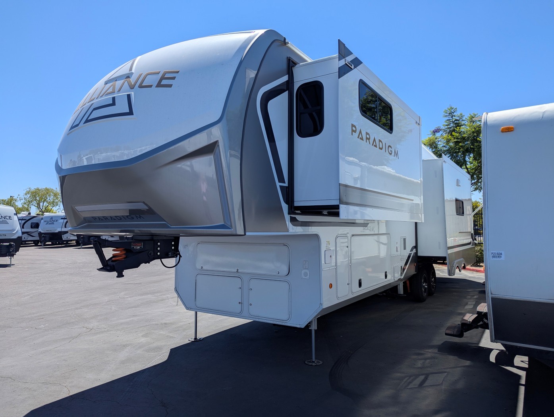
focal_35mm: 24
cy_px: 208
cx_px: 277
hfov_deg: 71.5
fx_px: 385
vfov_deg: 56.9
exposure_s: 1/2262
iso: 45
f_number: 1.85
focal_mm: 6.81
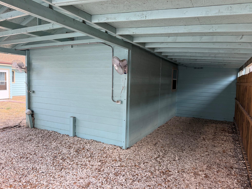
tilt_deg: -4.0
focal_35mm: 25
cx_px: 123
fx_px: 182
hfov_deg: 69.4
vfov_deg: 54.9
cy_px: 94
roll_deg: -1.0
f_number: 1.78
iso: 80
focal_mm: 6.76
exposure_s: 1/212
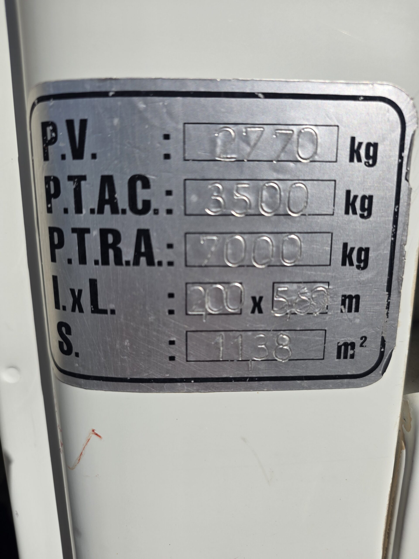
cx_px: 210
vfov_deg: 73.9
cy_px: 280
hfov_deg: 58.9
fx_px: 371
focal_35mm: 23
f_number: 1.7
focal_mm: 6.25
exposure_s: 1/7944
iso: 40
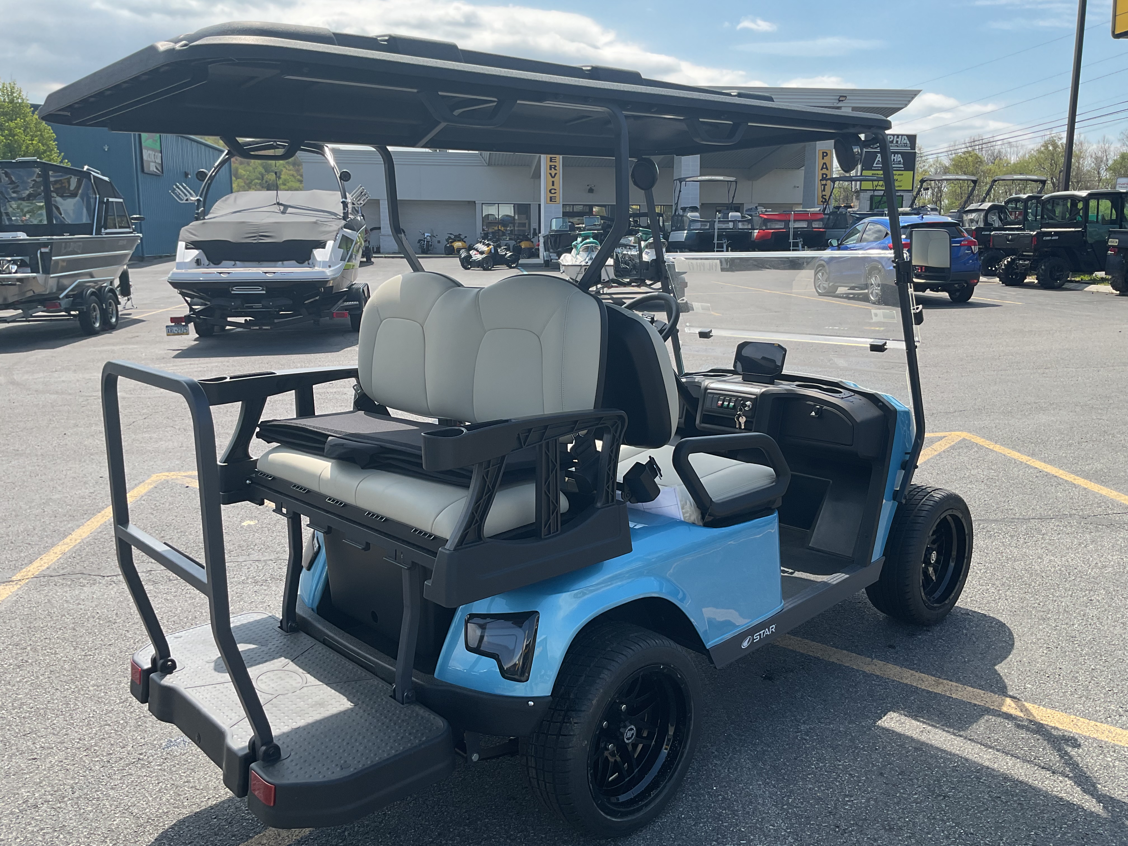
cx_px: 564
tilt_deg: -10.6
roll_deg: -0.4
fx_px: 945
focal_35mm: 29
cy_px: 423
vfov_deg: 48.2
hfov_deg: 61.7
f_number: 1.8
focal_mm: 3
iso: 16
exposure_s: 1/898
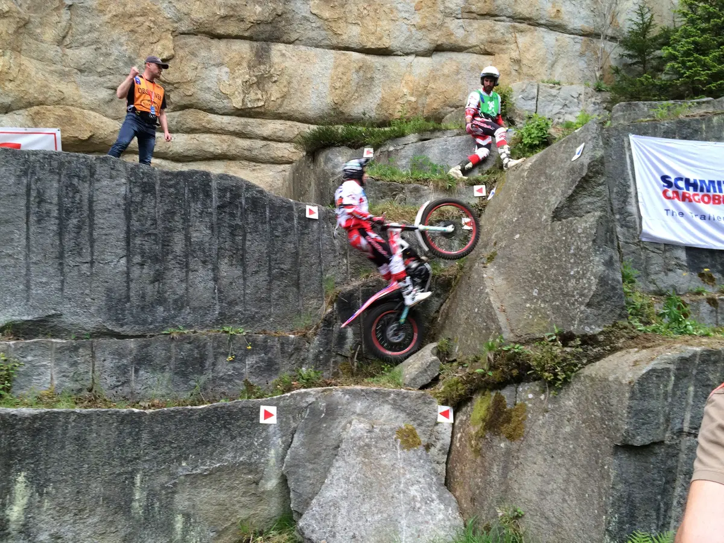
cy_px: 272
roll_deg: -2.2
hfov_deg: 61.7
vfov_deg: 48.2
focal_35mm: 29
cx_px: 362
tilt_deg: +3.9
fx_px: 607
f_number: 2.2
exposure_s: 1/201
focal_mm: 4.15
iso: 32
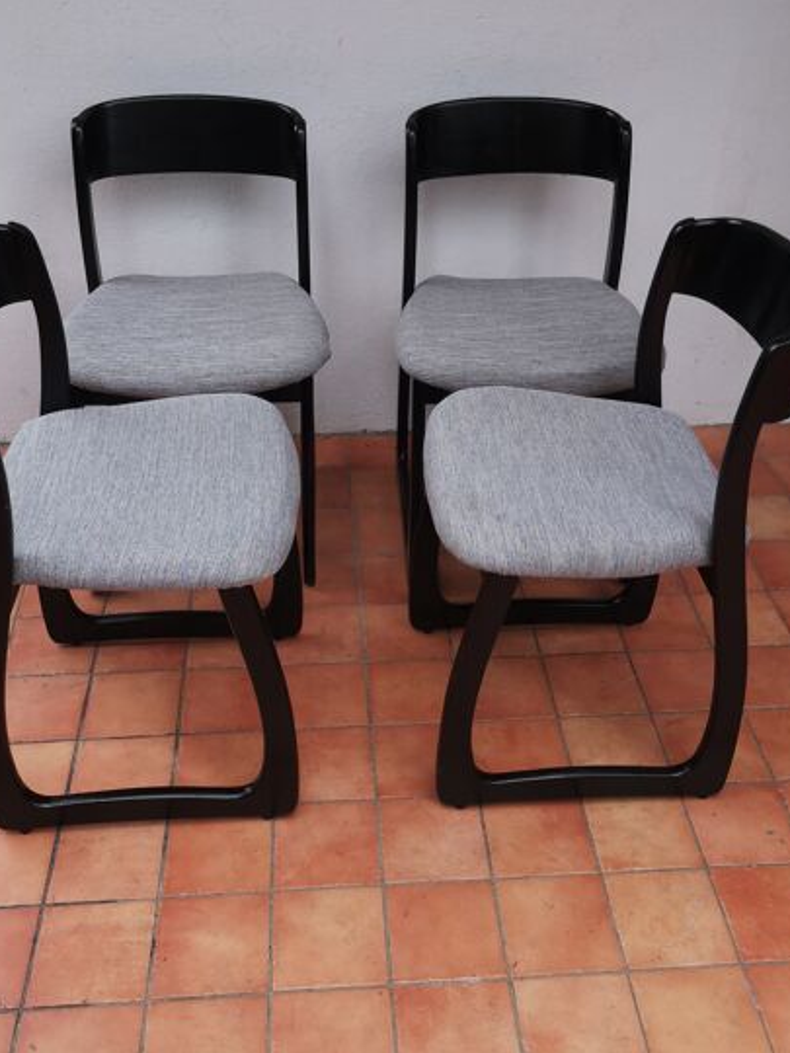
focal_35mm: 40
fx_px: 1217
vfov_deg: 46.4
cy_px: 400
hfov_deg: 36.0
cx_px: 406
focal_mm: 3.95
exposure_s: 1/153
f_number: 1.8
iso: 50
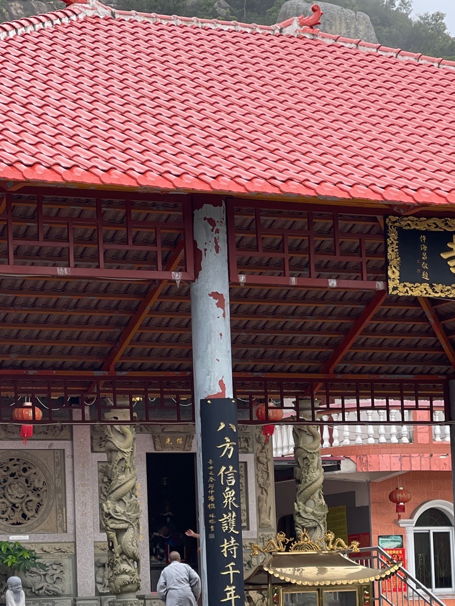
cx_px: 204
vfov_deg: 16.4
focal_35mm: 119
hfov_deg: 12.4
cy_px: 507
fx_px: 2086
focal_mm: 7.5
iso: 20
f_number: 2.2
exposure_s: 1/121
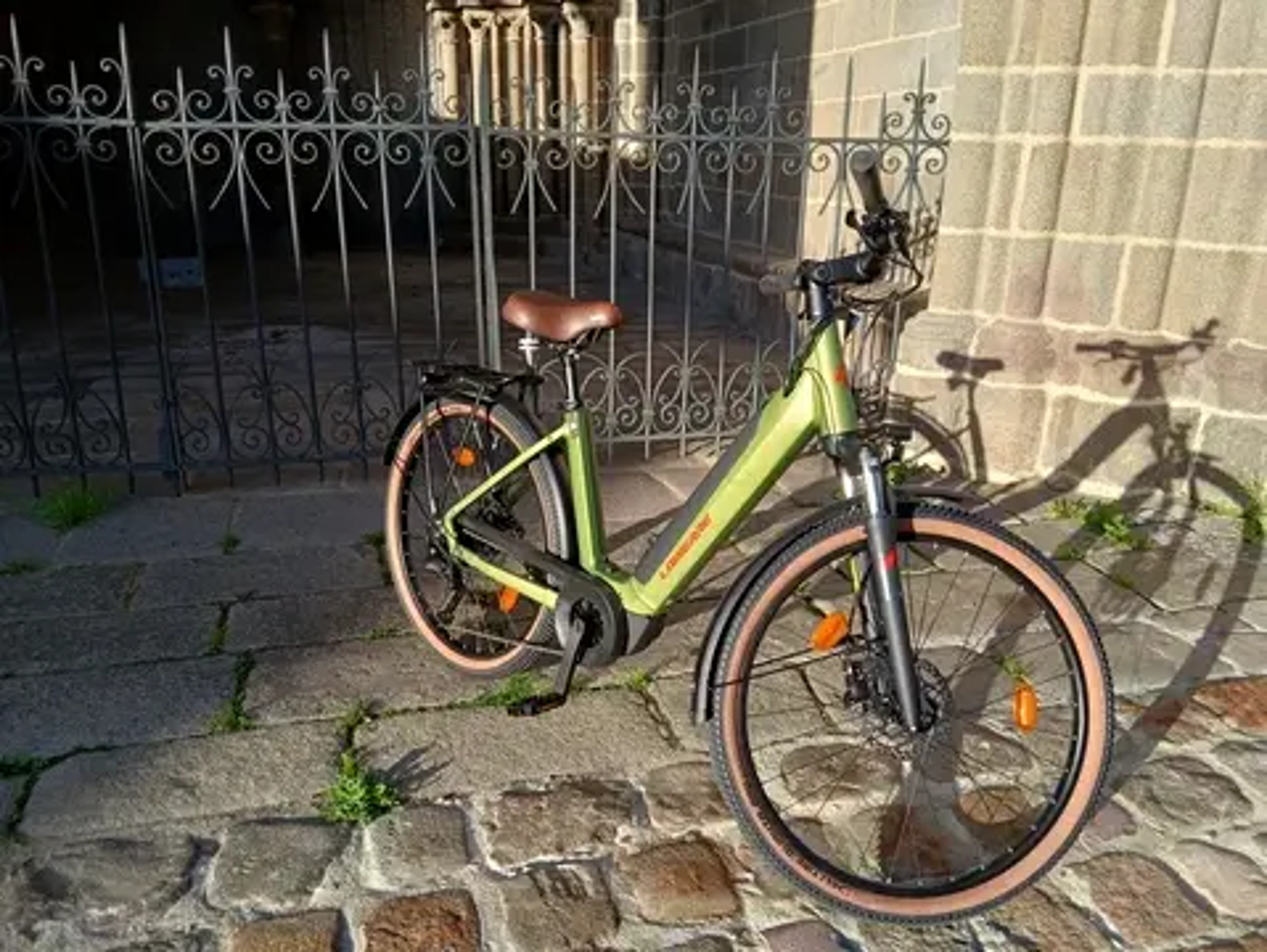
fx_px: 952
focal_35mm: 26
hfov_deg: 67.3
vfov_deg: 53.1
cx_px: 634
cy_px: 476
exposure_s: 1/155
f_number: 1.8
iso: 20
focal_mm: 3.98
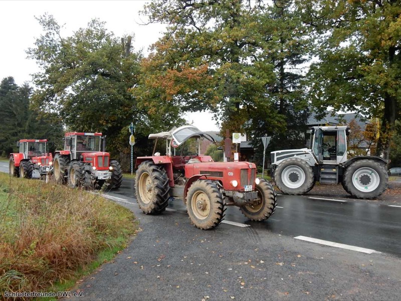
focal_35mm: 30
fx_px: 348
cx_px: 200
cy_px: 150
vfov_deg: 46.8
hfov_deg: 60.0
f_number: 4
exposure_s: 1/160
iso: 400
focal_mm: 5.4
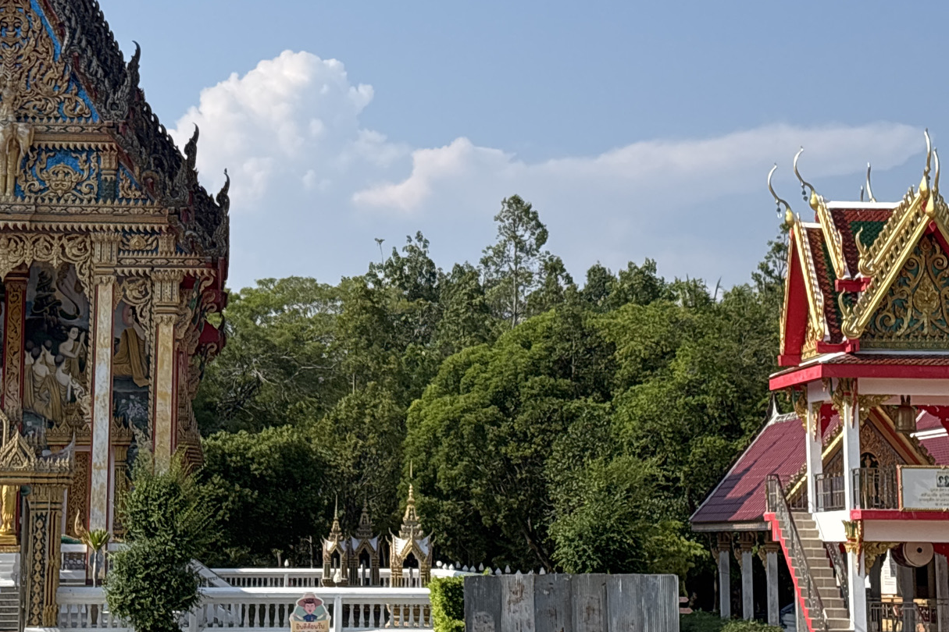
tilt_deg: +10.3
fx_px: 2346
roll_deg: -0.3
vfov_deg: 15.3
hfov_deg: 22.8
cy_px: 137
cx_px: 374
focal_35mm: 89
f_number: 1.6
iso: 32
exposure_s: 1/3205
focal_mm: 5.96
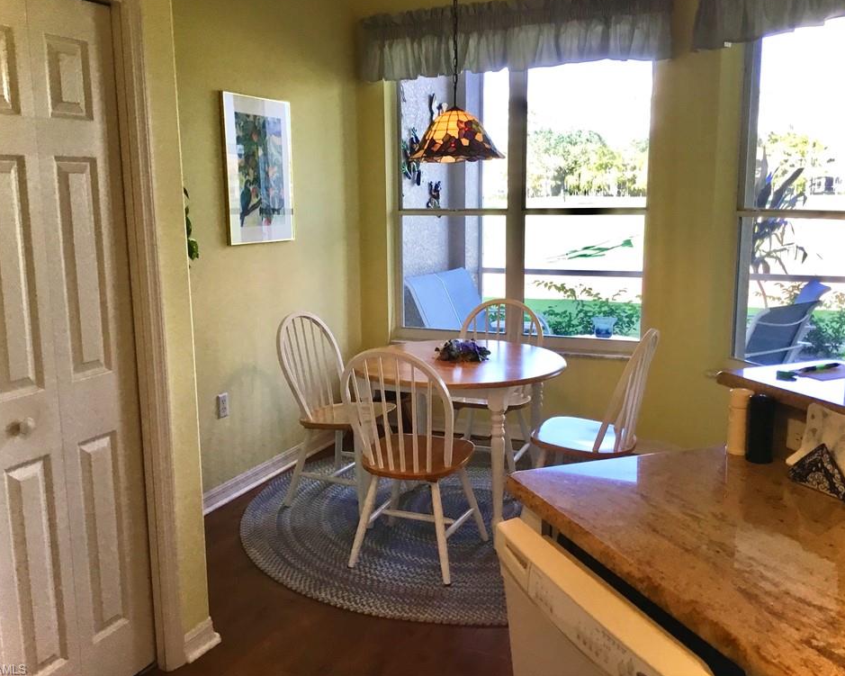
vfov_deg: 44.5
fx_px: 825
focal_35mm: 33
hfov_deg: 54.2
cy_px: 332
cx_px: 420
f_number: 2.4
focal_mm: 3.3
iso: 32
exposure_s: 1/30
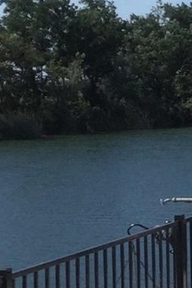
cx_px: 407
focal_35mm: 171
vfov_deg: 12.0
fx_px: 1369
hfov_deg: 7.6
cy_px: 147
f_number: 2.4
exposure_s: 1/1852
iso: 25
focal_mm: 3.3
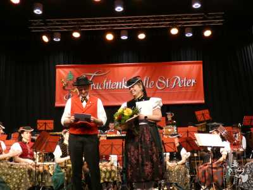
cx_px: 126
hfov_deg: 39.7
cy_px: 95
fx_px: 351
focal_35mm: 48
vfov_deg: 30.3
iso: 800
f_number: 3.8
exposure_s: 1/80
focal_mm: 8.6
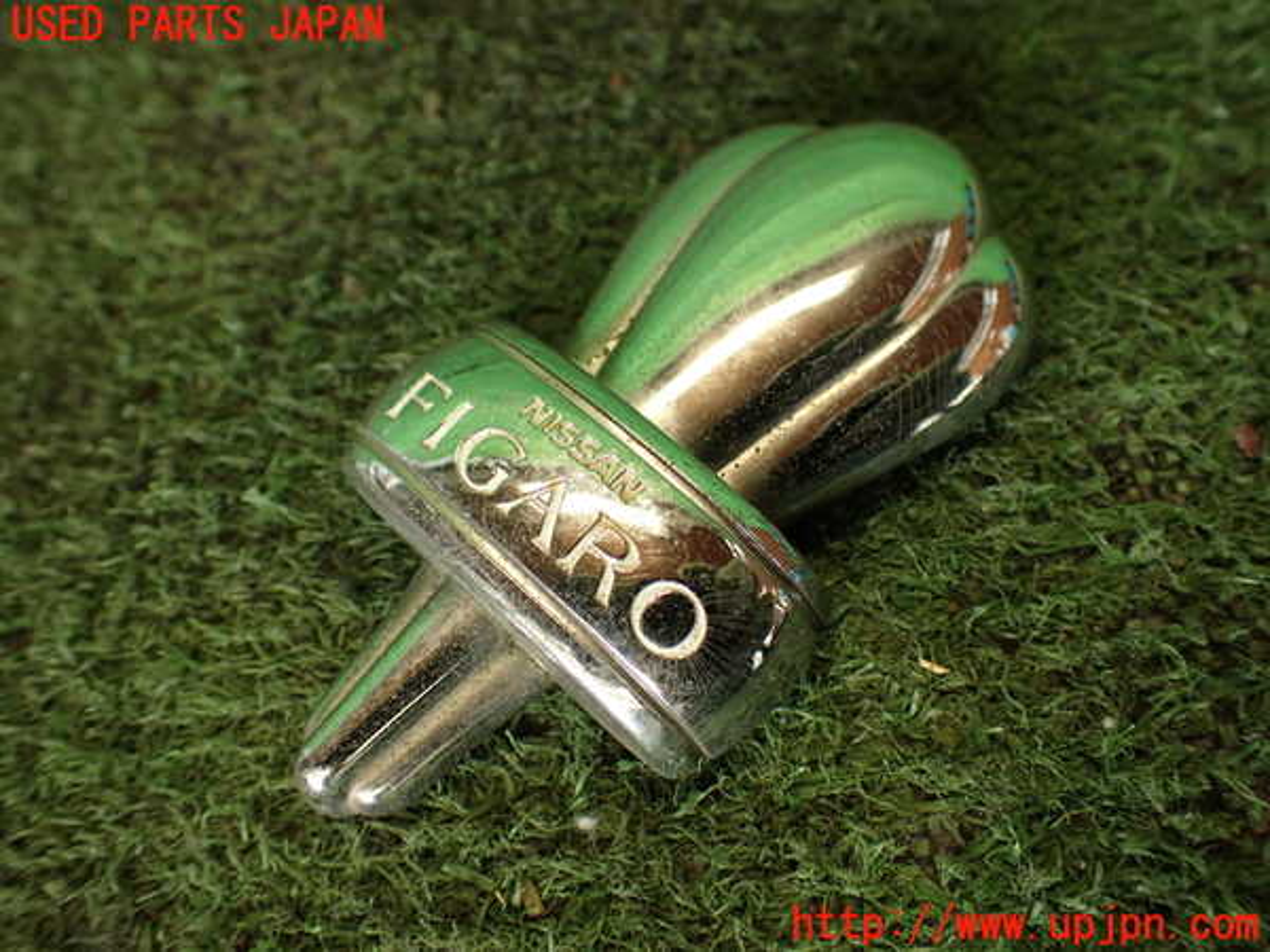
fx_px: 1174
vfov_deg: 44.2
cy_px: 476
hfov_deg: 56.8
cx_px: 635
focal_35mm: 32
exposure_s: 1/60
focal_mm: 5.79
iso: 160
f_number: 2.4
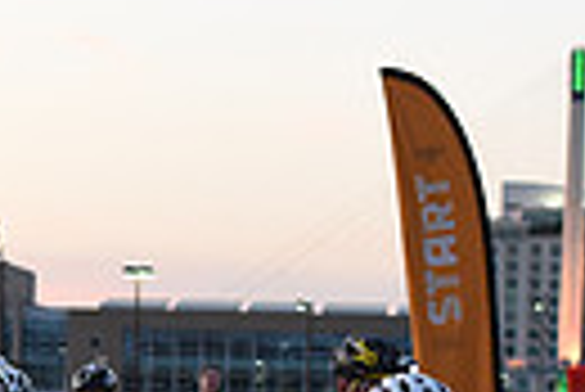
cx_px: 63
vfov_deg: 6.0
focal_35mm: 223
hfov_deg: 9.2
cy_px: 800
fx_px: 3628
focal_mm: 50
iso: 2500
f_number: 3.2
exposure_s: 1/400
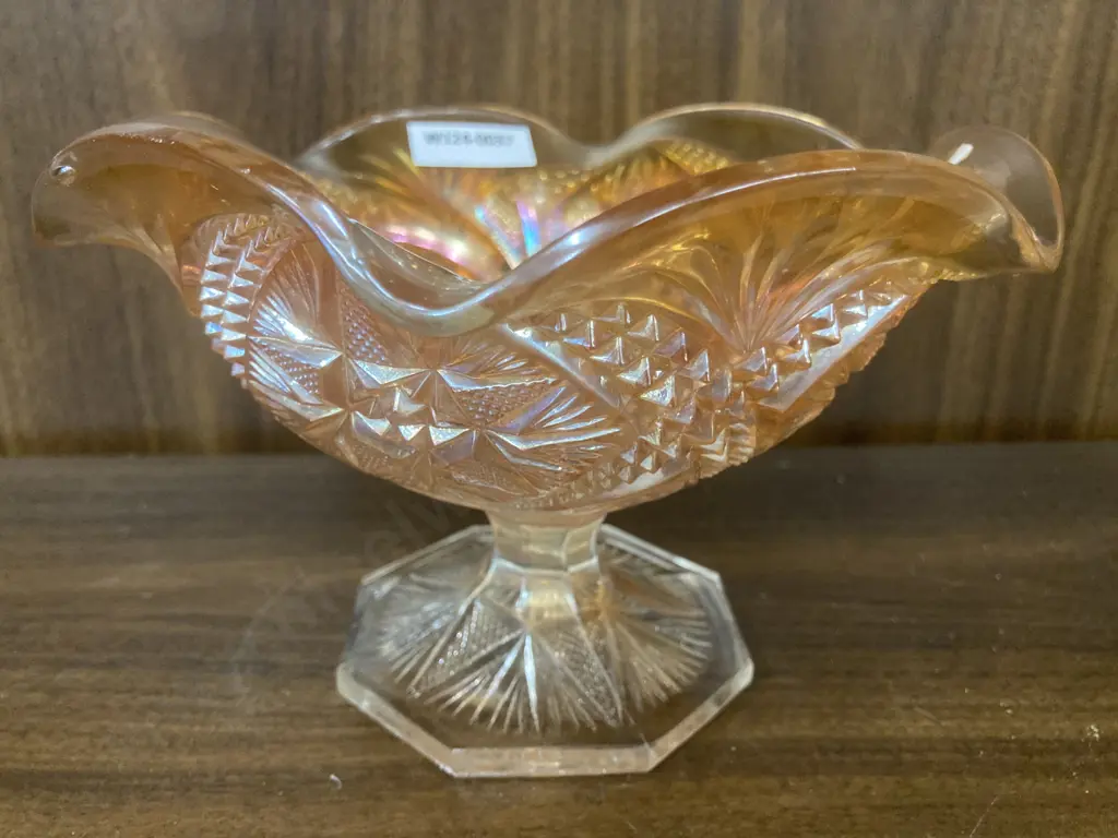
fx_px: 904
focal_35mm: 28
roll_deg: -2.1
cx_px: 559
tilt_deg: -20.9
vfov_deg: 49.7
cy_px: 419
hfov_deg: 63.4
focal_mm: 3.99
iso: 320
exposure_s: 1/25
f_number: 1.8
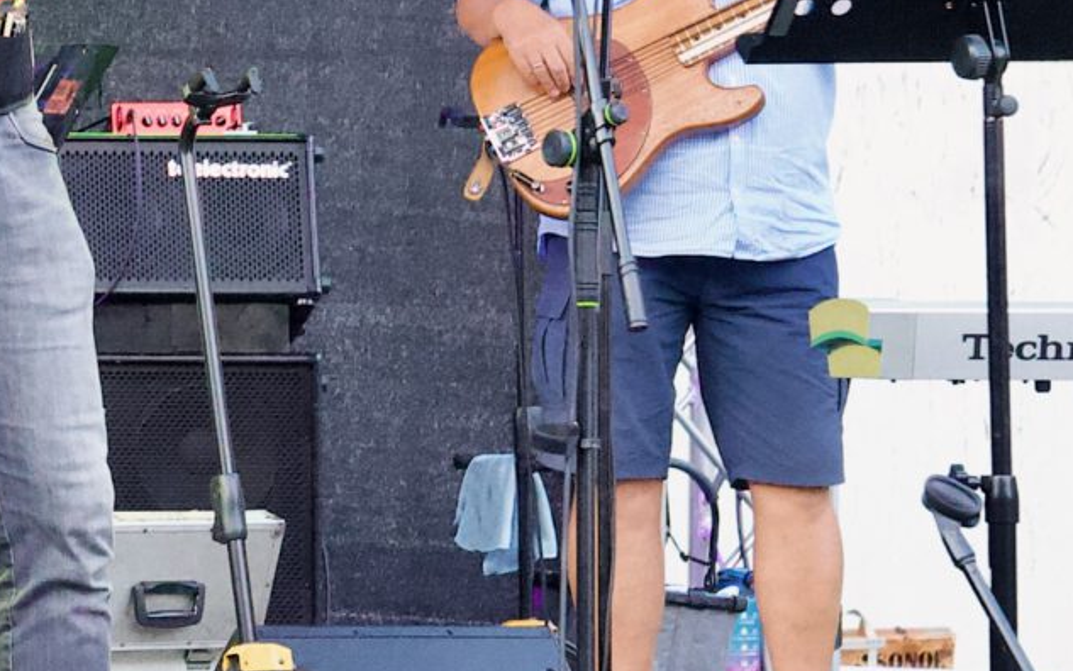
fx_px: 5909
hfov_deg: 10.2
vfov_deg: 6.5
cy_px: -32
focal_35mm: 202
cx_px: -264
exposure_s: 1/1250
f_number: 4.5
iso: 12800
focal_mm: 49
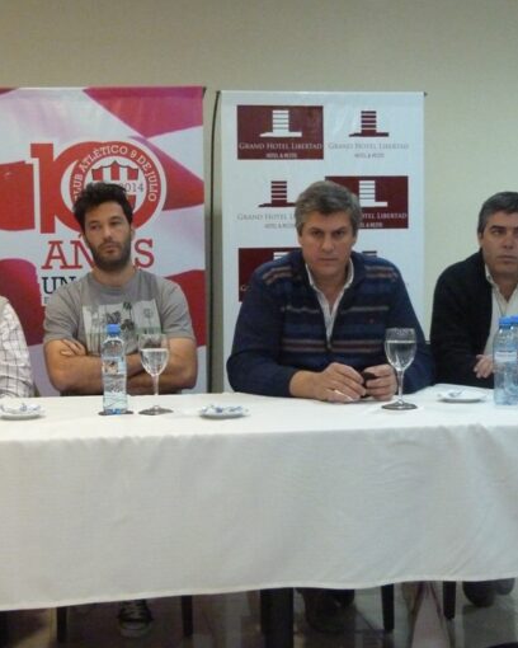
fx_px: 958
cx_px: 161
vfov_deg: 37.3
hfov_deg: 30.0
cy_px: 324
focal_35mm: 50
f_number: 3
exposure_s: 1/50
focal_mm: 6.1
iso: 800
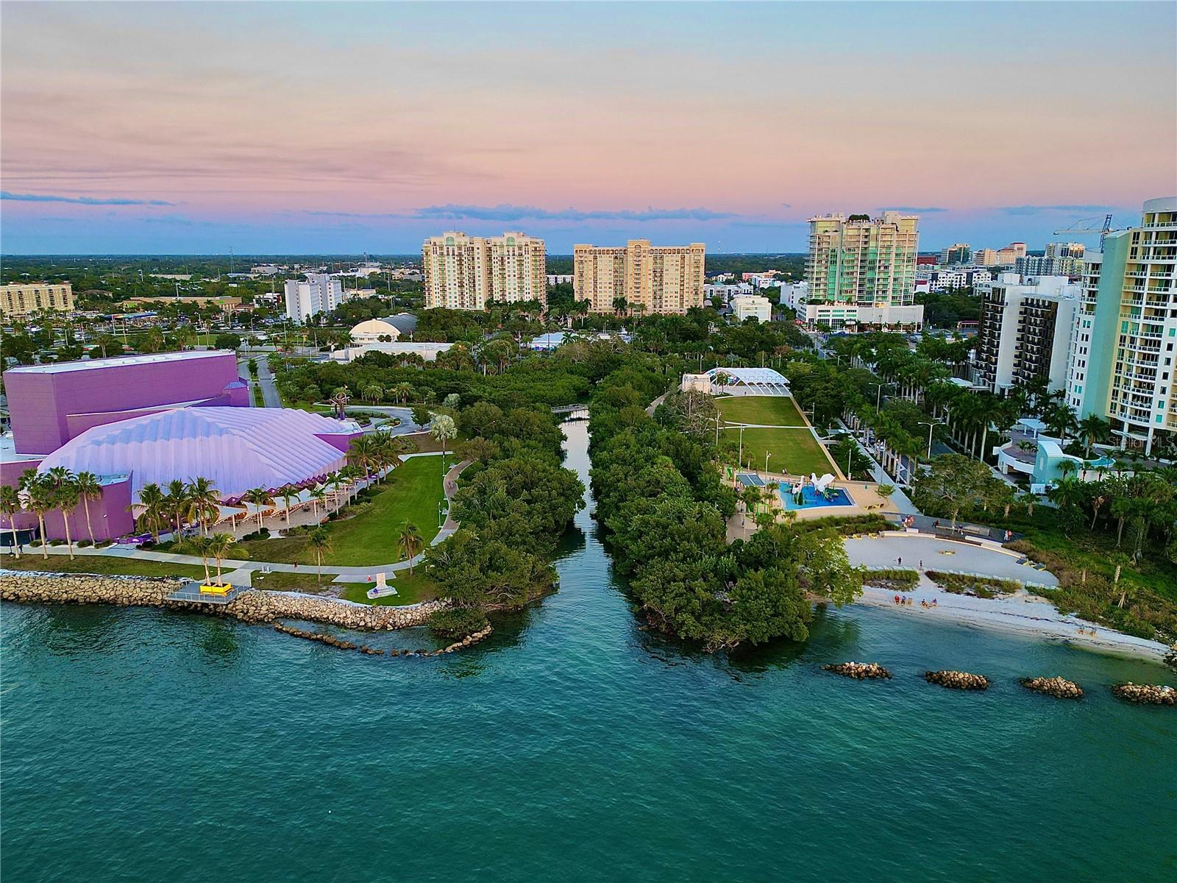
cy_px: 442
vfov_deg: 56.8
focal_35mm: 24
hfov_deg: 71.6
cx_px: 588
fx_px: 816
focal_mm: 6.72
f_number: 1.7
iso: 100
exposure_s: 1/80
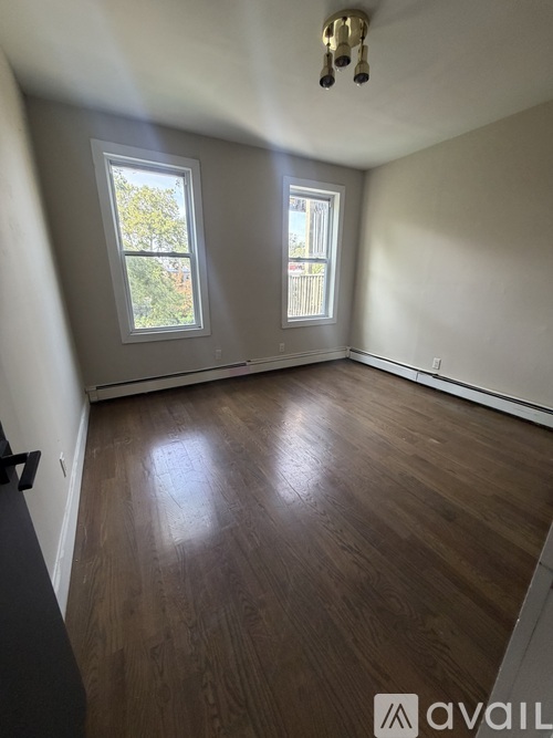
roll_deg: -0.2
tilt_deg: -15.9
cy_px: 369
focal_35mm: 14
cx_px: 276
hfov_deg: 85.7
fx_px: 298
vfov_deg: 102.1
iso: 200
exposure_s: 1/60
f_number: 2.2
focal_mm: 2.22
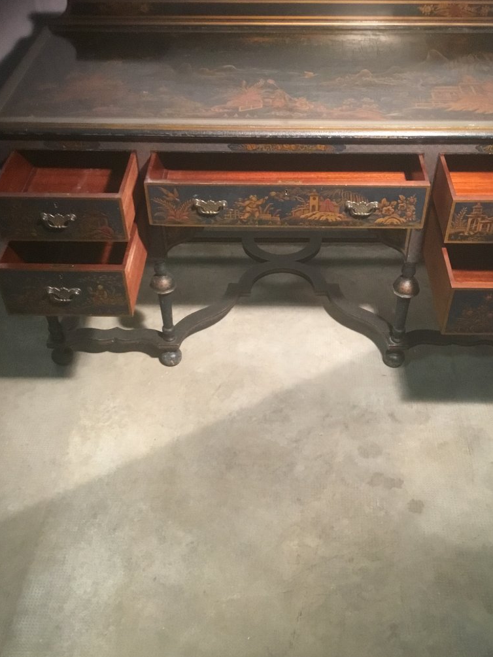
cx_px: 280
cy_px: 305
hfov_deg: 38.6
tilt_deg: -39.5
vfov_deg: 50.1
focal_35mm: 37
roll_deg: -2.0
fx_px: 702
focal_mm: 3.3
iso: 200
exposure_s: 1/20
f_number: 2.4
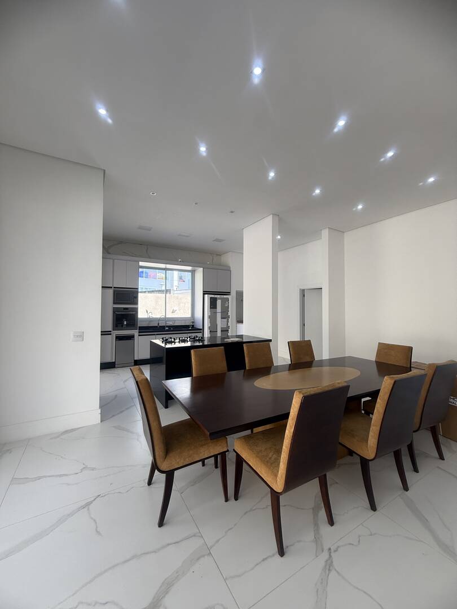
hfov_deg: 85.7
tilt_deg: +2.0
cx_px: 228
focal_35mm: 14
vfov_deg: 102.1
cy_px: 304
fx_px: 246
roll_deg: -0.9
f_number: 2.2
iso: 64
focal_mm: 2.22
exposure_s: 1/193
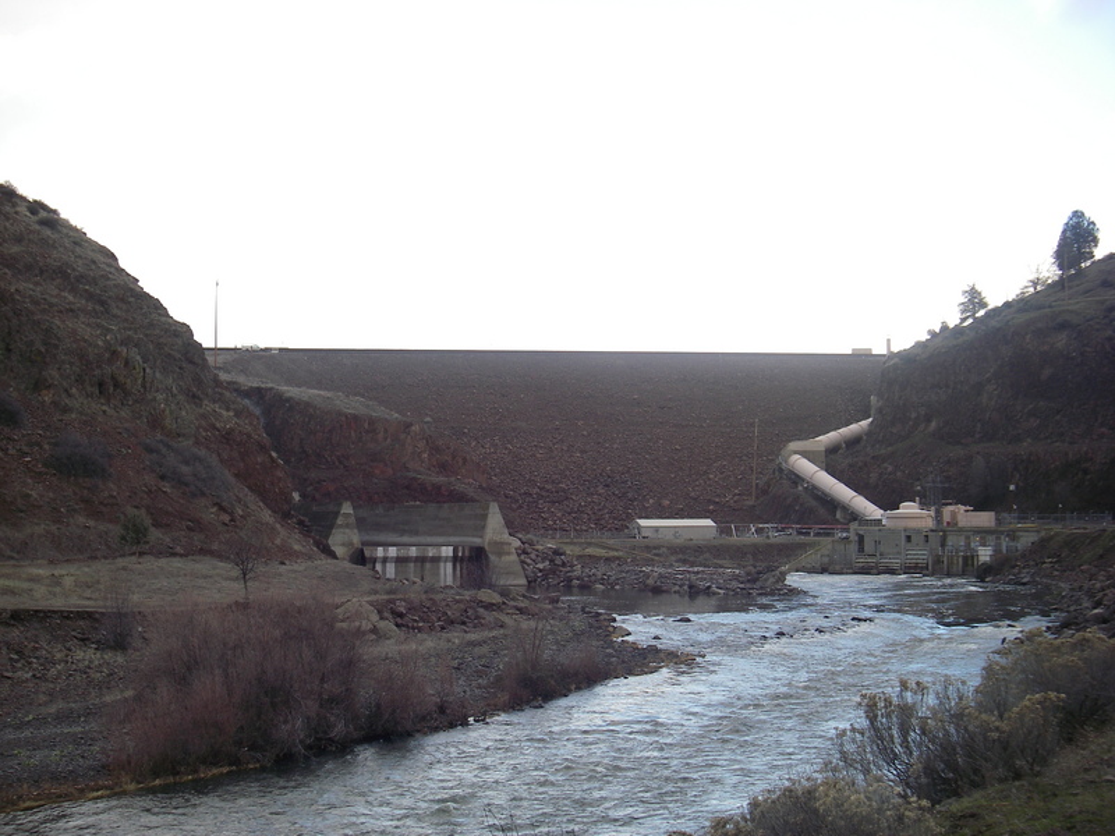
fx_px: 1772
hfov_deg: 34.9
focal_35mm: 55
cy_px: 418
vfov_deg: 26.6
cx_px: 558
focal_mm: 9.2
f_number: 3.6
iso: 64
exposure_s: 1/125
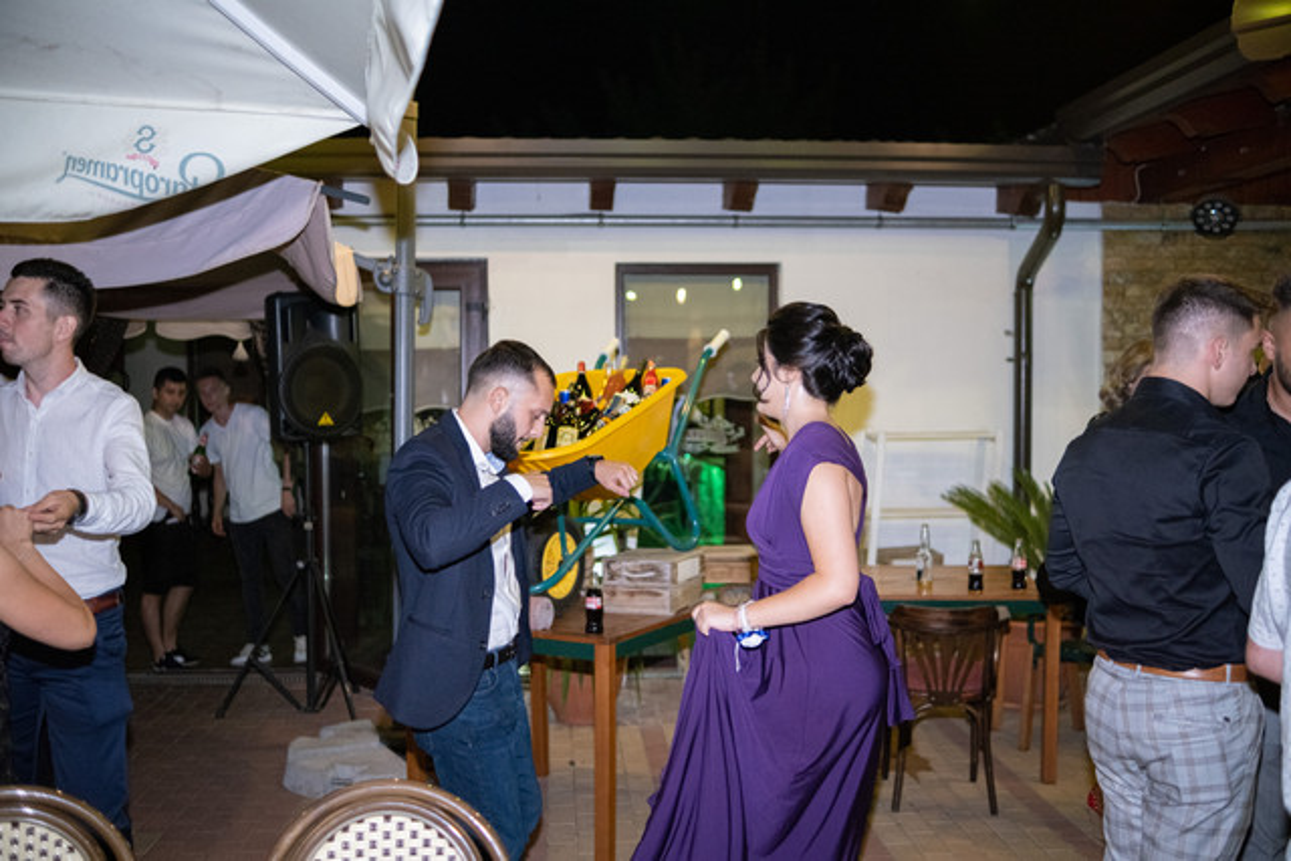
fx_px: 1255
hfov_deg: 54.4
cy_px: 430
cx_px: 646
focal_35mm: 35
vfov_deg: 37.9
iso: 1000
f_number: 1.4
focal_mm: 23
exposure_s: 1/125
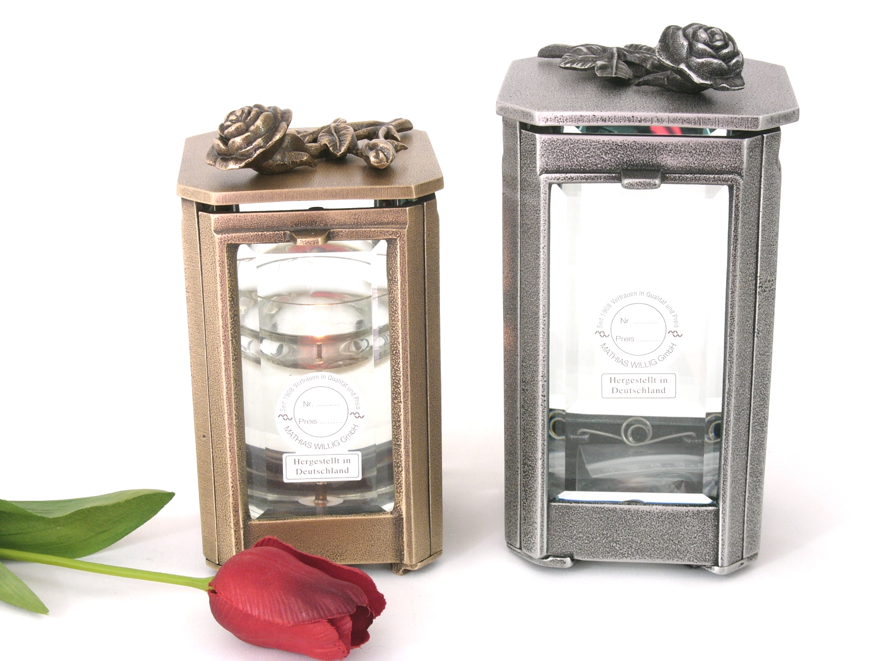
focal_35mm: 72
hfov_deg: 27.0
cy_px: 330
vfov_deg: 20.4
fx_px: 1835
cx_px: 441
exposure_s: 1/3.2
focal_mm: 18.1
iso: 100
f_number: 8
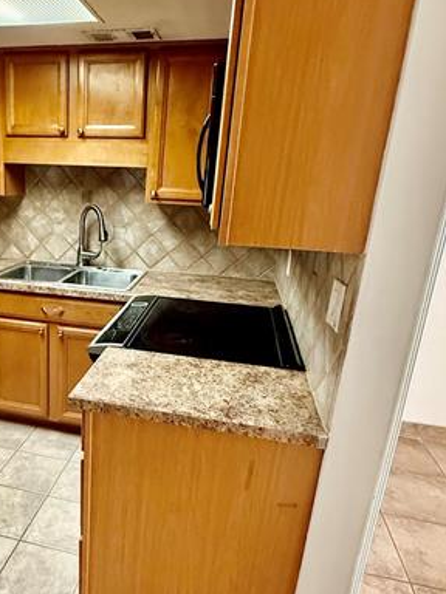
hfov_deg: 47.5
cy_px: 326
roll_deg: -0.3
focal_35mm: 28
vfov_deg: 63.3
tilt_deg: -18.6
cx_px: 101
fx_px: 481
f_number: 2.2
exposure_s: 1/60
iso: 640
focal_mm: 2.22
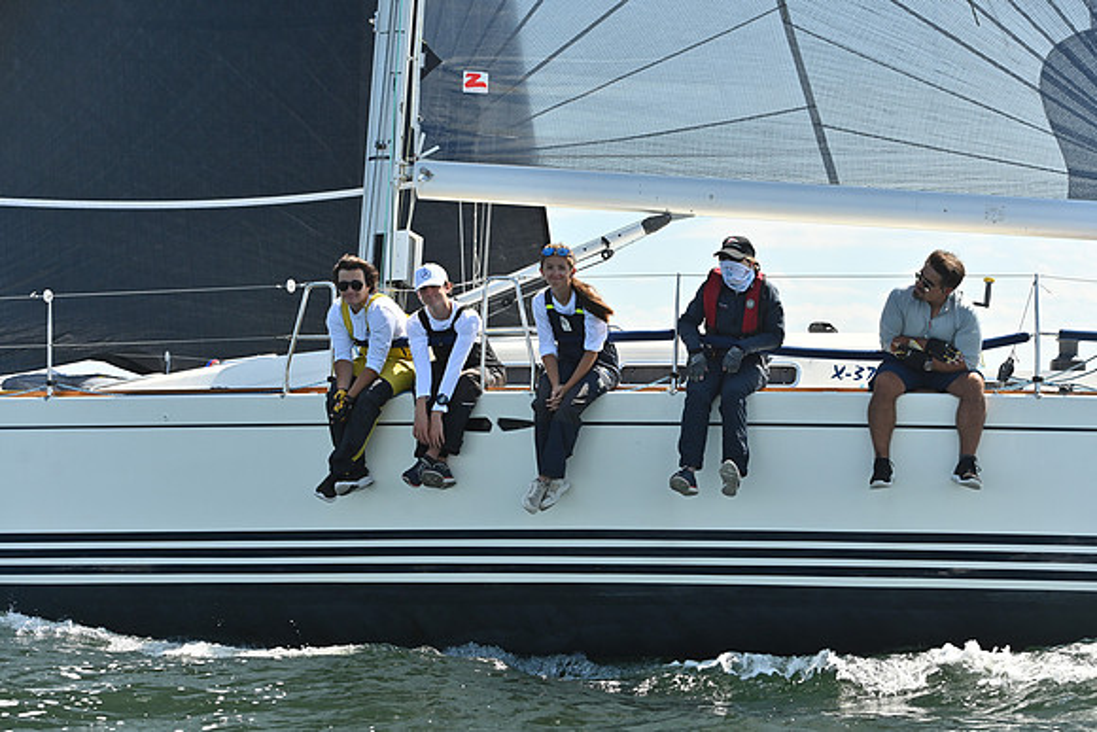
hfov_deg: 28.8
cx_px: 548
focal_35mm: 70
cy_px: 366
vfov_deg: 19.5
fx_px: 2133
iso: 250
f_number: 5
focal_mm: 70
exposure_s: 1/1250
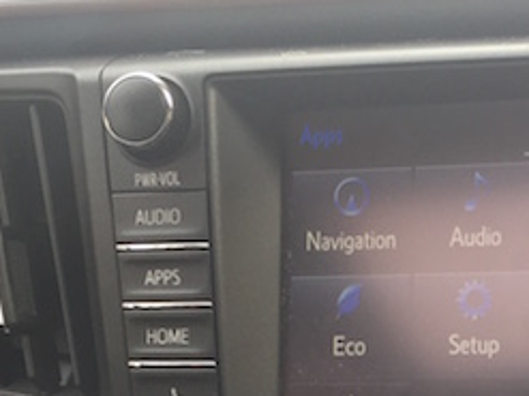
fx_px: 1436
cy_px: 501
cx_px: 531
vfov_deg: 15.1
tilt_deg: -28.6
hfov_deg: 20.2
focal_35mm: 94
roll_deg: +5.5
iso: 40
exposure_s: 1/120
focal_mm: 4.15
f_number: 2.2
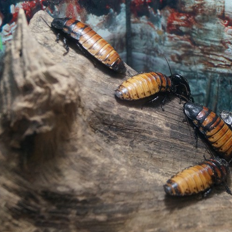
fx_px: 463
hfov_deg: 27.7
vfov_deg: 28.2
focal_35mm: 61
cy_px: 109
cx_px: 179
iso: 1000
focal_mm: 30
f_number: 4.5
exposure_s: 1/60
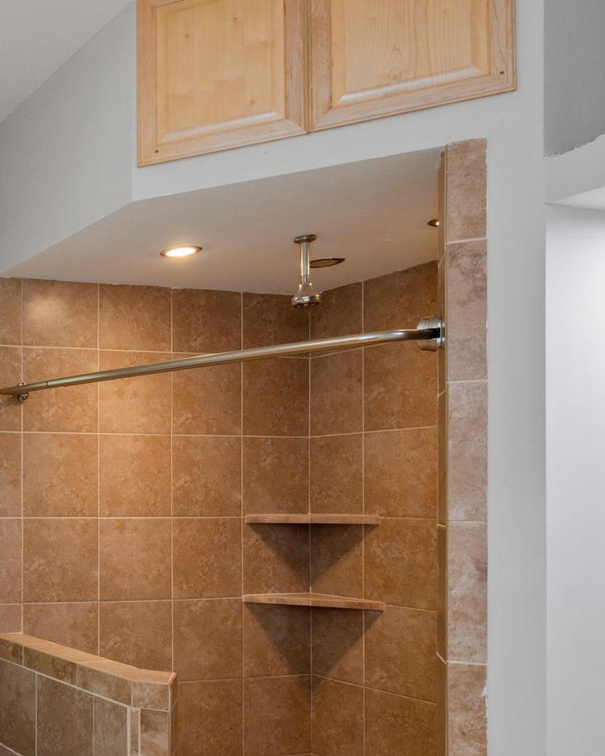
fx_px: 851
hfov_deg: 29.4
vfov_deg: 47.3
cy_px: 496
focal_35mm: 38
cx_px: -229
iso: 400
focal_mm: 18
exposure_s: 1/10
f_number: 10
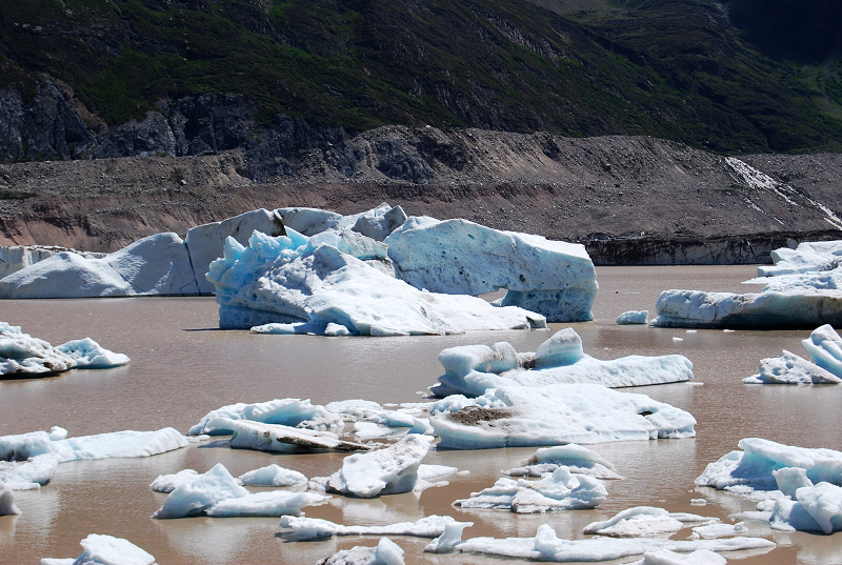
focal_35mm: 82
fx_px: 1934
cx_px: 421
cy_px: 282
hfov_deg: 24.6
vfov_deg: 16.6
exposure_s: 1/250
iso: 100
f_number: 10
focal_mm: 55
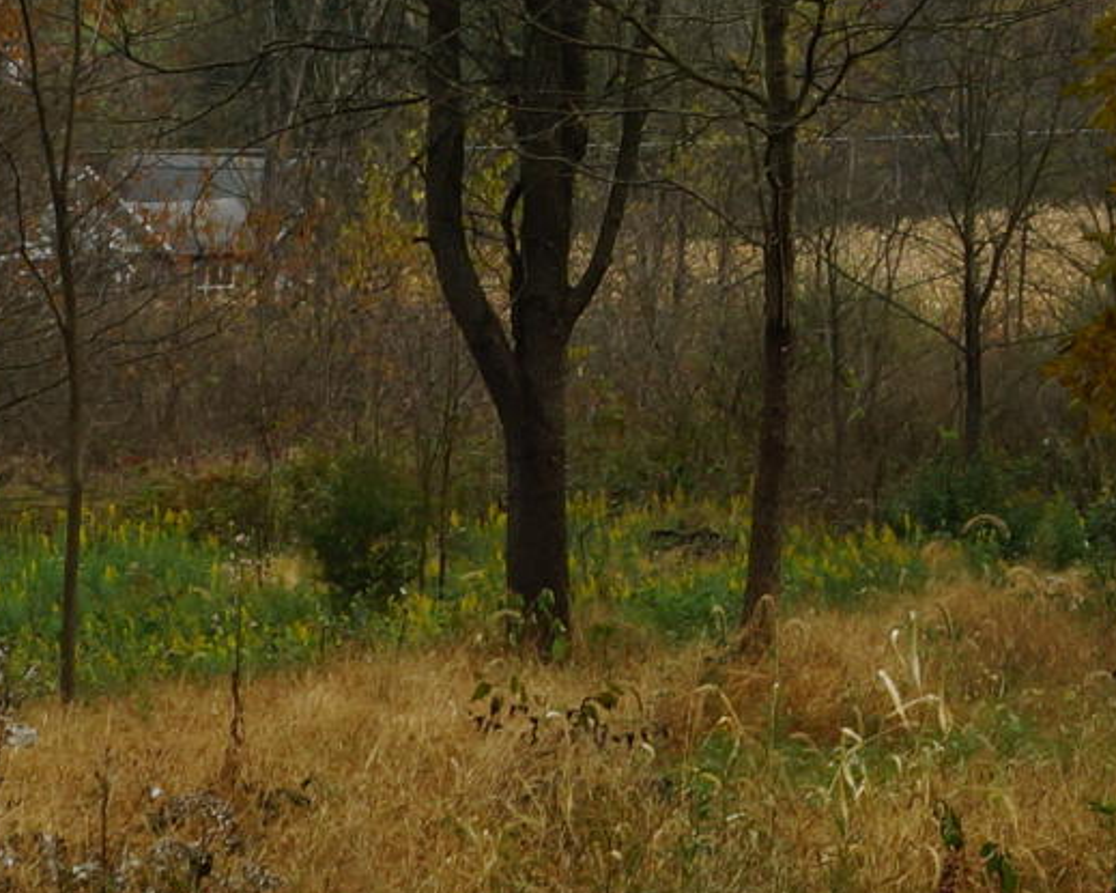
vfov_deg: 8.6
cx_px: 787
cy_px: 26
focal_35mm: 179
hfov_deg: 10.8
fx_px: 5911
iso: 100
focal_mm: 22
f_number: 11
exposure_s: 1/80
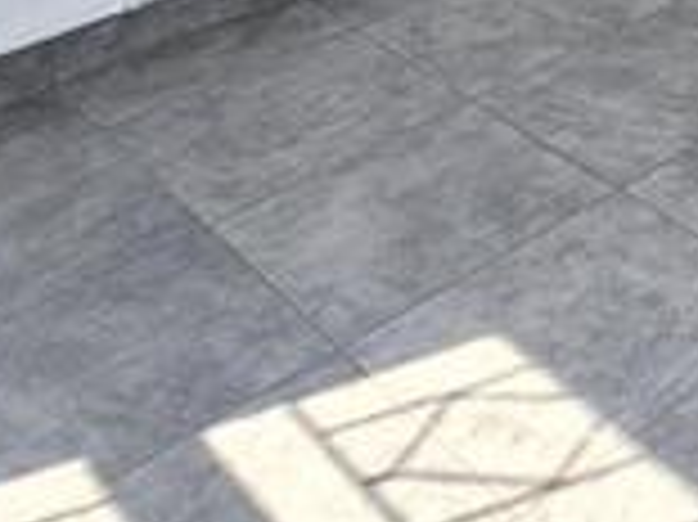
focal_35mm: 67
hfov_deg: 24.6
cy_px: -612
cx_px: 946
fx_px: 1350
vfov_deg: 15.6
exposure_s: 1/170
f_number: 2.2
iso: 50
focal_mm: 2.2
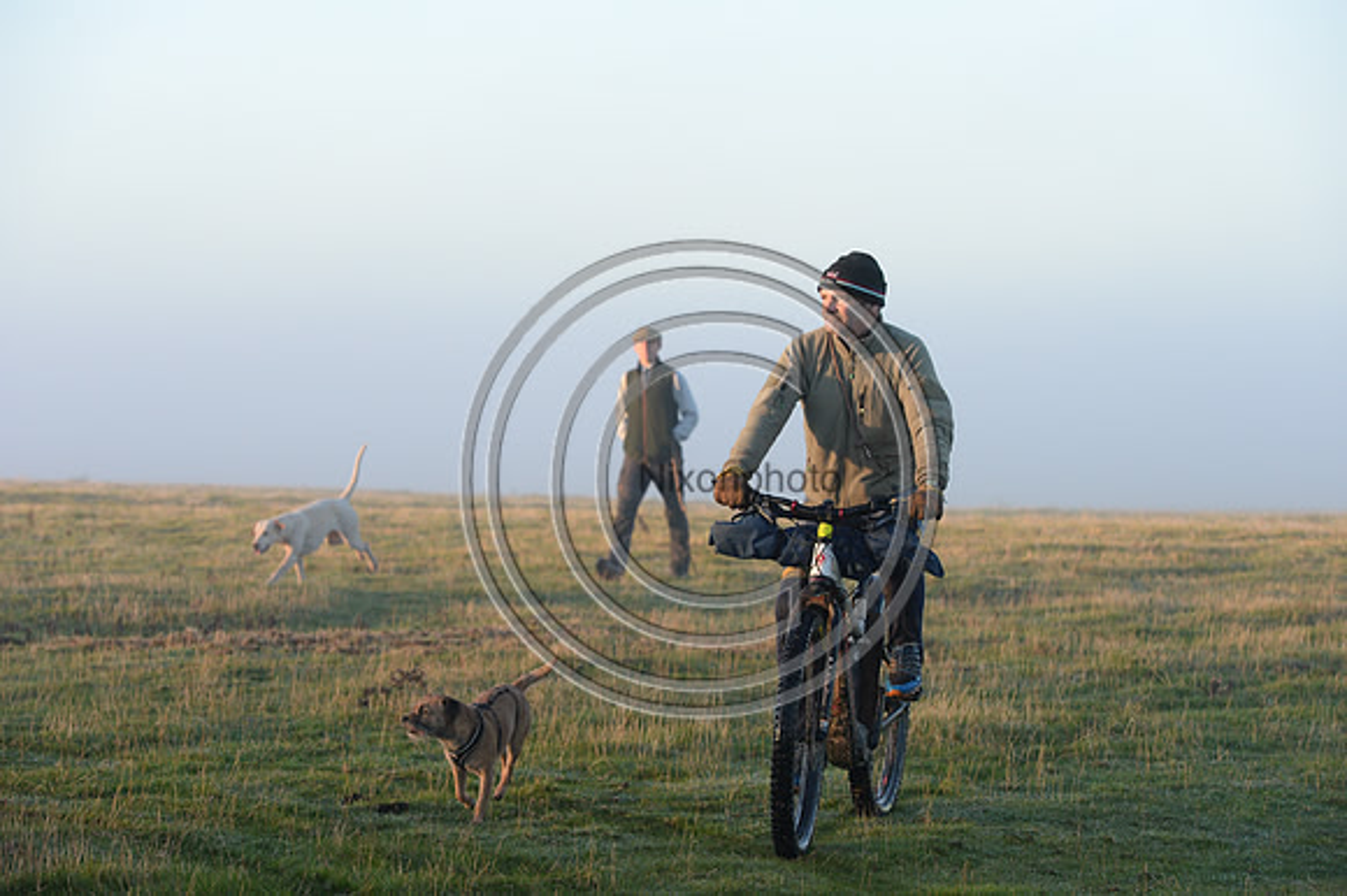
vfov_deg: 11.0
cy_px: 448
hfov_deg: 16.4
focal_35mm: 125
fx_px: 4674
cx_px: 674
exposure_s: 1/800
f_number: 7.1
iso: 1250
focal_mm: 125
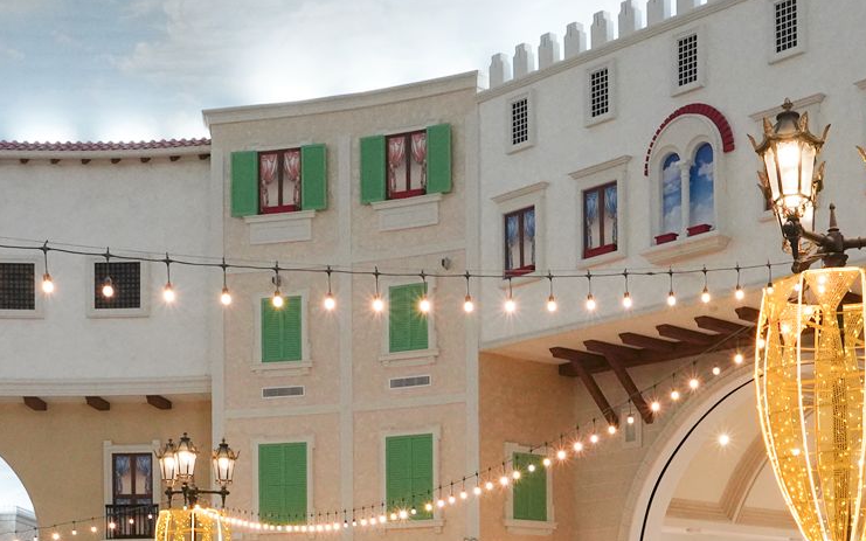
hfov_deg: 30.8
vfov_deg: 18.6
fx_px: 1558
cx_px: 587
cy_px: 660
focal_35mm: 66
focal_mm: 24
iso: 3200
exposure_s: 1/80
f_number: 13
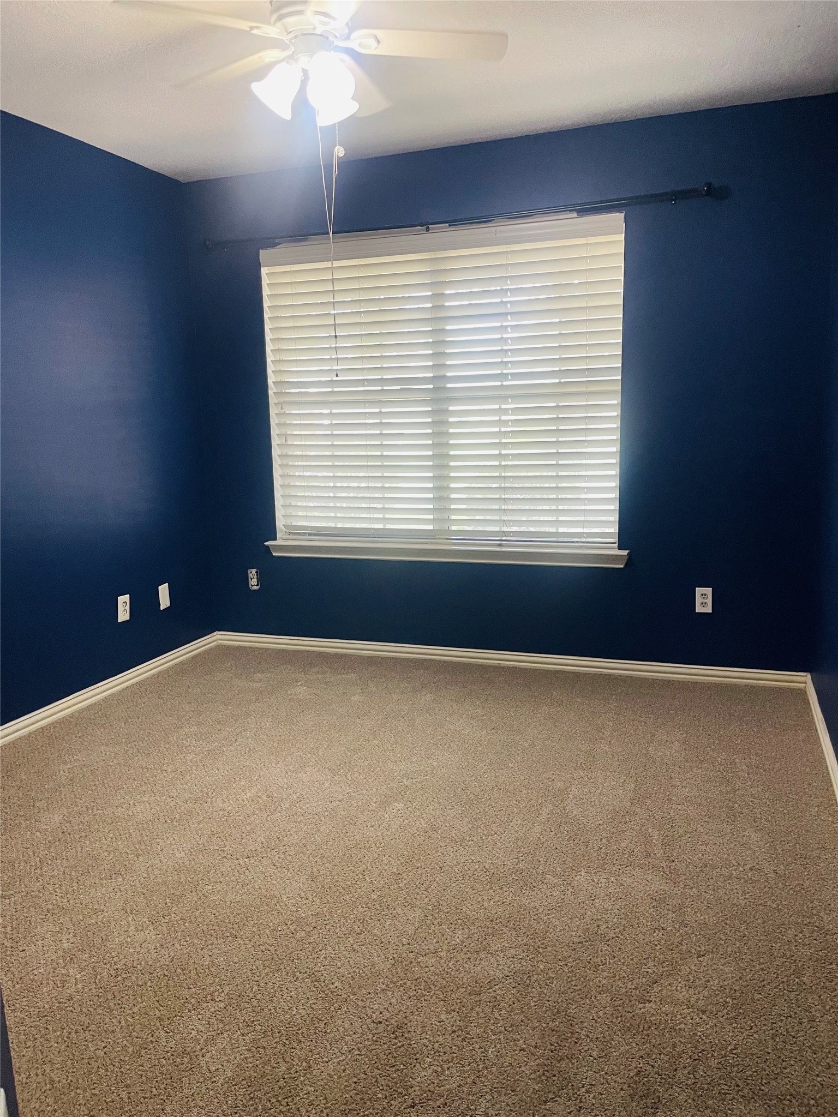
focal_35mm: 25
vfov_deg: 69.4
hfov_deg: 54.9
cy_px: 558
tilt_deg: -11.0
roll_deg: +2.8
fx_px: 807
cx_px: 419
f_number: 1.6
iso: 250
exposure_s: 1/60
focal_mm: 5.1
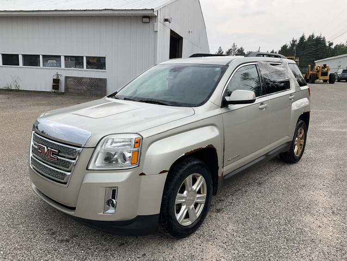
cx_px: 174
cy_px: 130
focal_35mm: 29
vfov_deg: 48.3
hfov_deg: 61.6
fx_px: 291
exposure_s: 1/1076
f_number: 1.8
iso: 25
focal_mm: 3
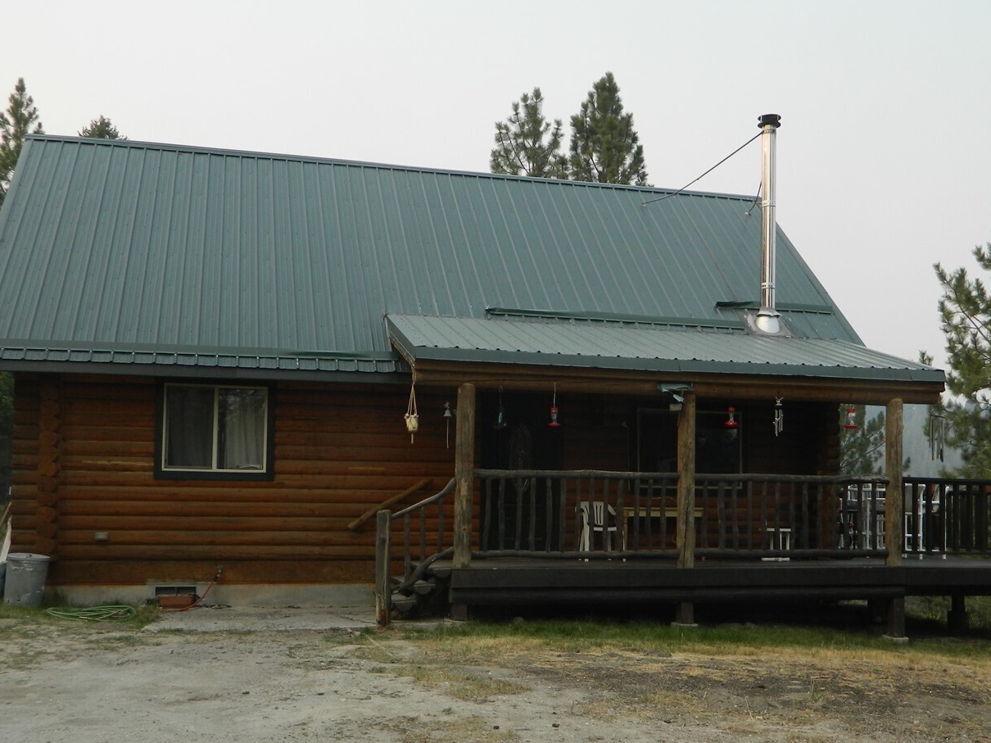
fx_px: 1174
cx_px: 554
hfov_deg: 45.7
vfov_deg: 34.9
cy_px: 470
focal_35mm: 41
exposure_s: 1/320
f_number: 3.2
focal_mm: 5.6
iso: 80
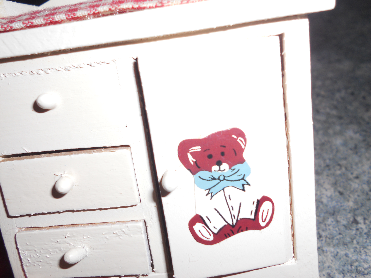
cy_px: 139
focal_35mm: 32
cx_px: 186
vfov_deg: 44.2
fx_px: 343
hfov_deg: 56.8
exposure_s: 1/25
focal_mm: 5.8
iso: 80
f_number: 8.8
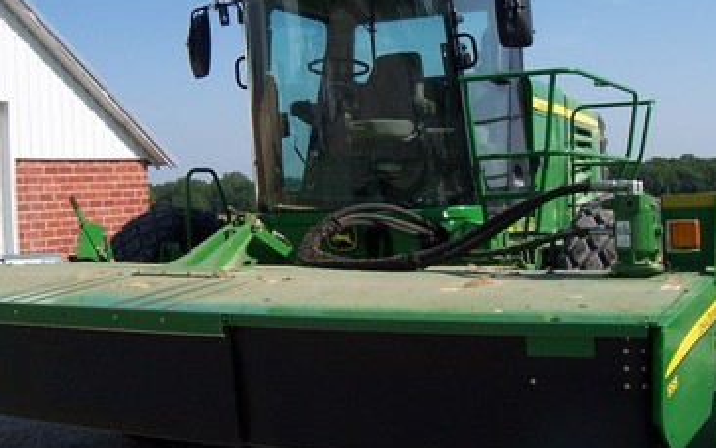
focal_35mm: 54
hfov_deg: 37.5
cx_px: 345
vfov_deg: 23.9
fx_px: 1054
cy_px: 162
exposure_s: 1/500
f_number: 5.6
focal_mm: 5.6
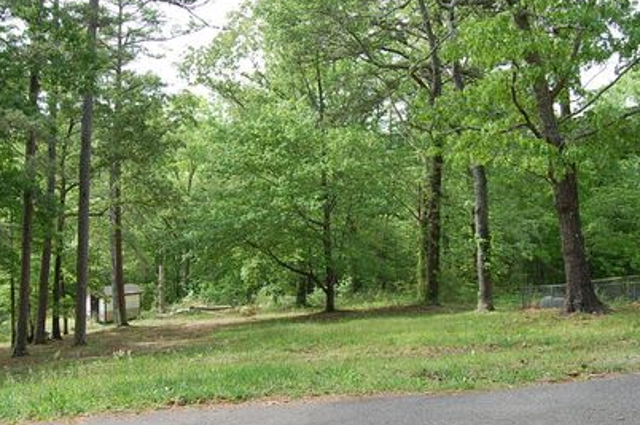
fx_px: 728
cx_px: 306
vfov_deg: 32.5
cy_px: 240
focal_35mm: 41
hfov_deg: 47.4
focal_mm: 22
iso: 200
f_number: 5.6
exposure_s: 1/125
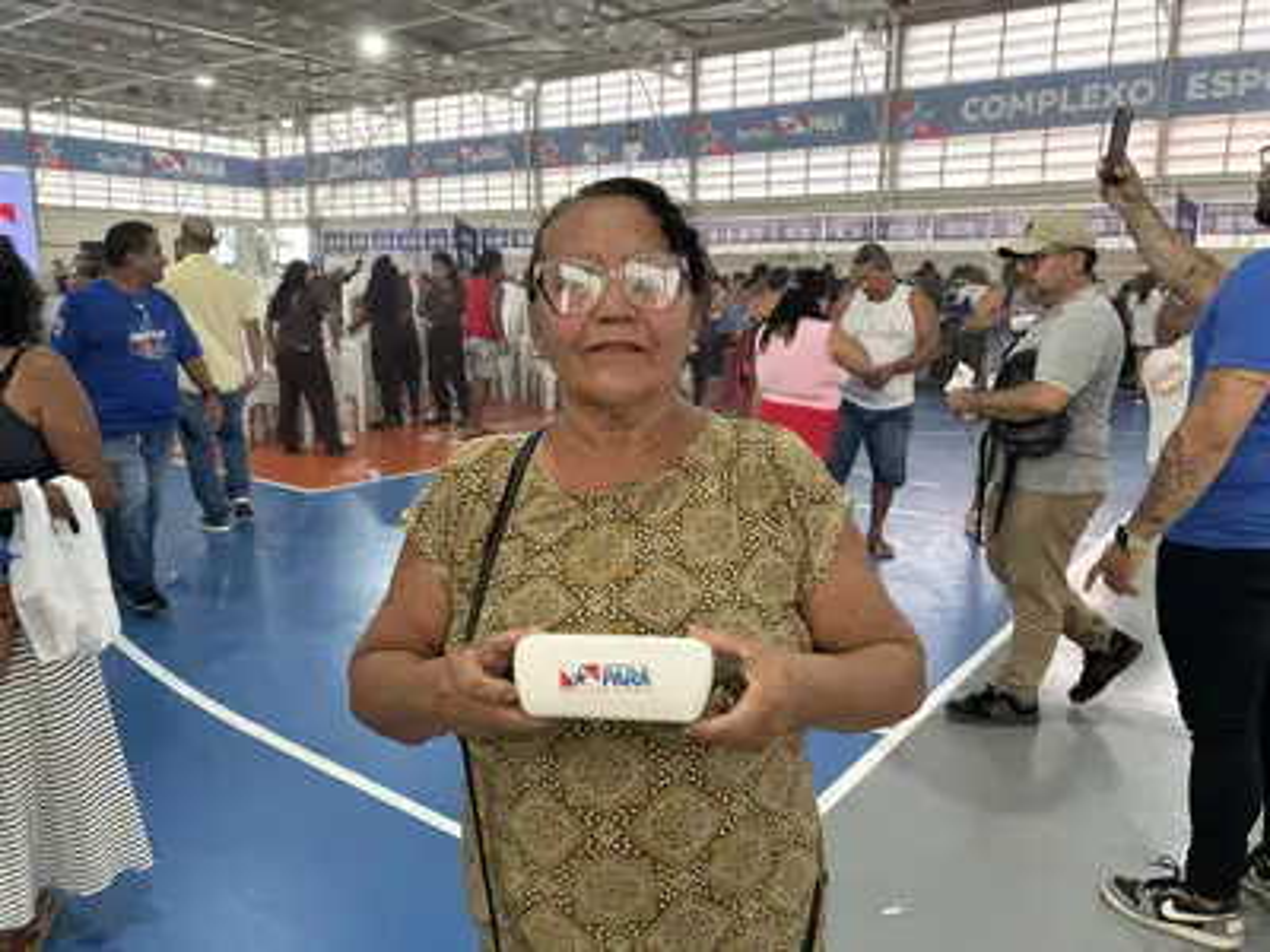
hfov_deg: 67.3
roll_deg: -0.4
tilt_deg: -11.4
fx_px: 954
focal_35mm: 26
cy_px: 476
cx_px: 635
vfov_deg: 53.1
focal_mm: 5.7
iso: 64
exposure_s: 1/121
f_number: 1.5
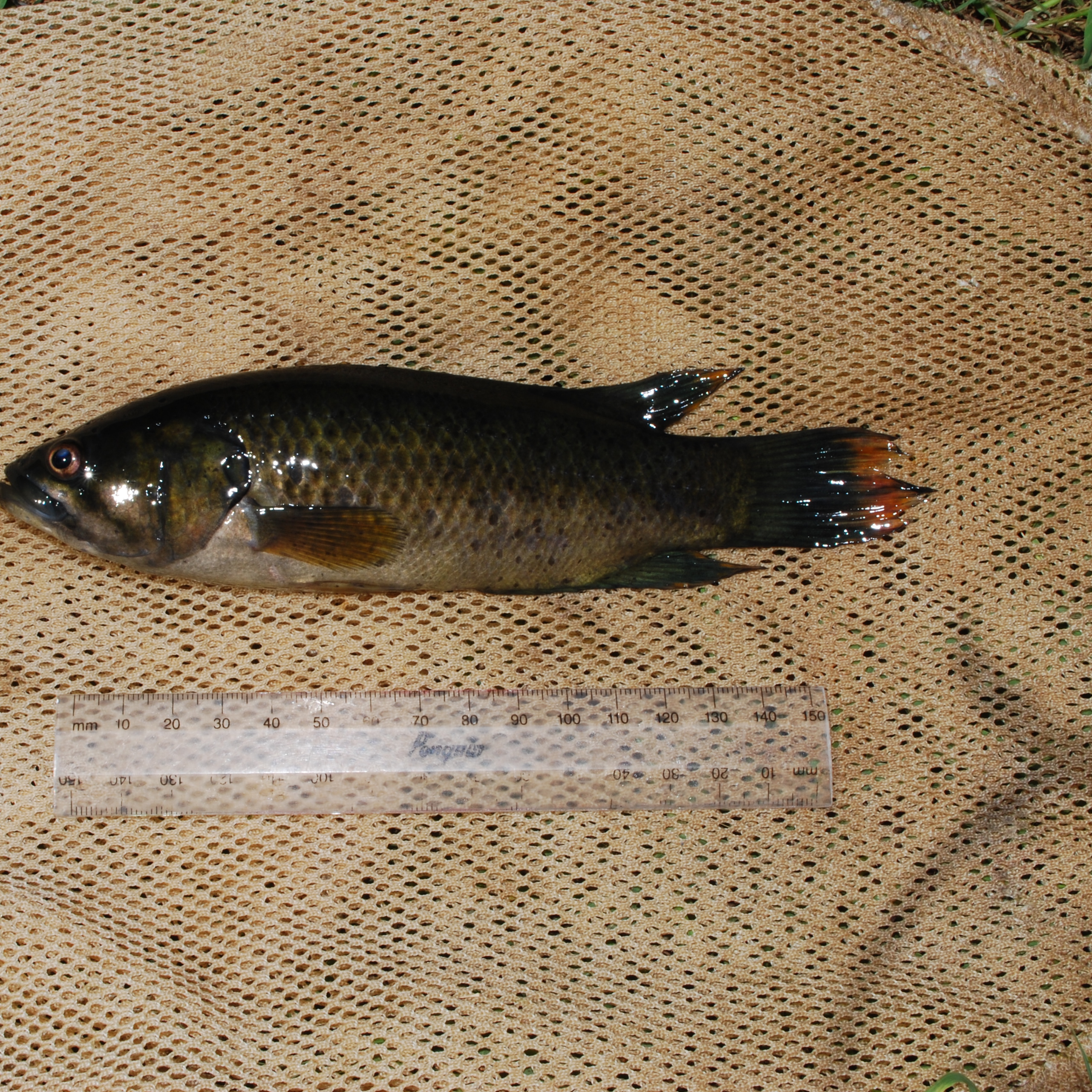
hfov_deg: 31.4
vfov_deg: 31.6
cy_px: 548
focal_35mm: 54
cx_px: 378
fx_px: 1927
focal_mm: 28
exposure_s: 1/160
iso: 100
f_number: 20
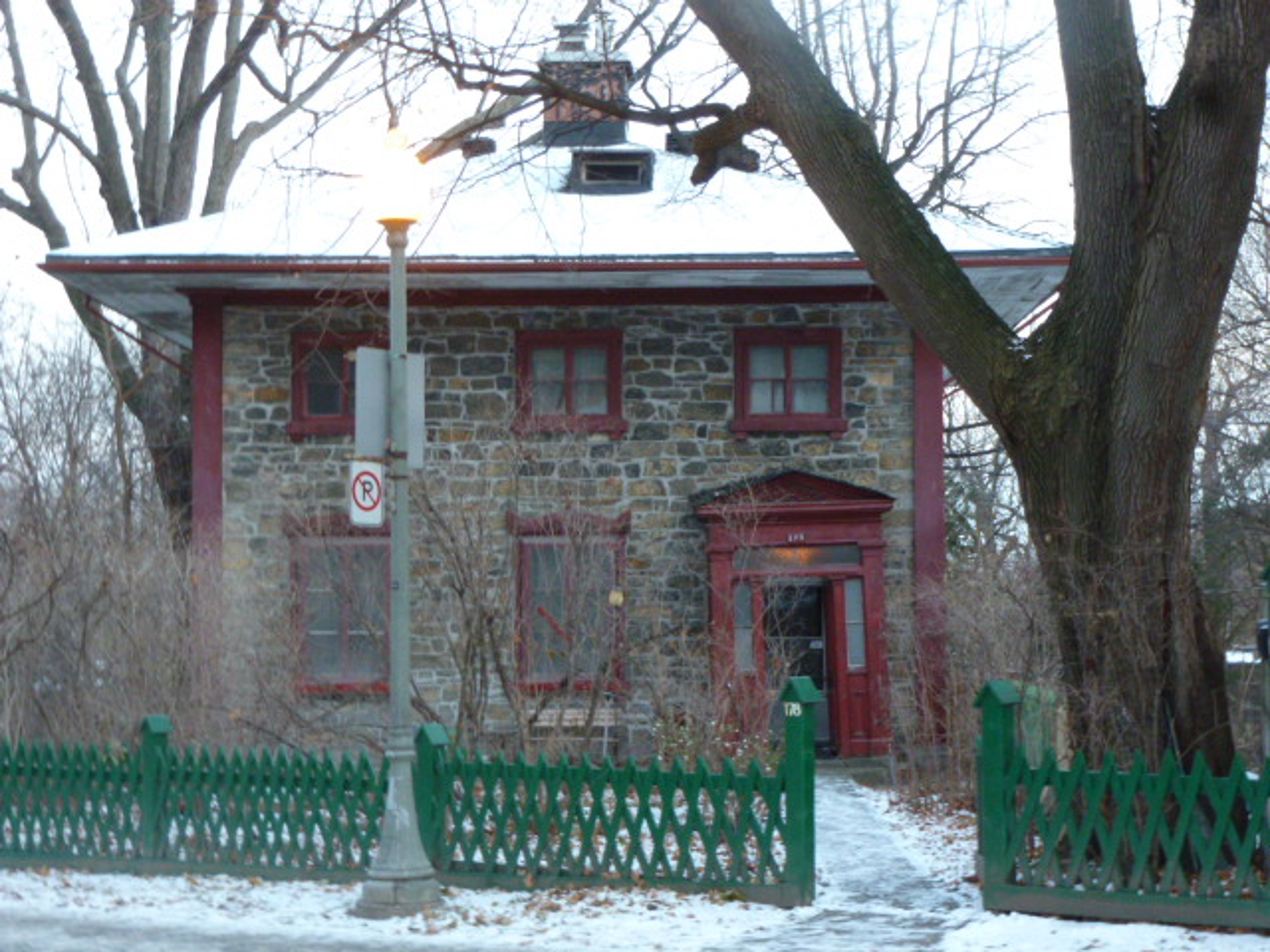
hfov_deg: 29.8
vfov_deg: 22.6
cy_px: 476
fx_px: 2385
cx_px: 635
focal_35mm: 65
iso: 400
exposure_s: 1/8
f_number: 4.6
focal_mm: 11.7
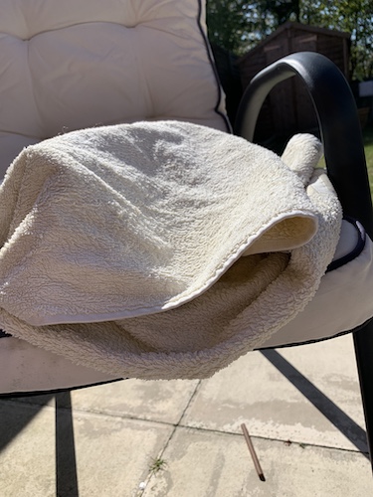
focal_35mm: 26
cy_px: 248
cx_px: 186
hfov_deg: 53.1
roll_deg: +9.5
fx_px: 374
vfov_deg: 67.3
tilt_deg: -15.6
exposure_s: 1/3521
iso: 25
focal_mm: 4.25
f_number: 1.8
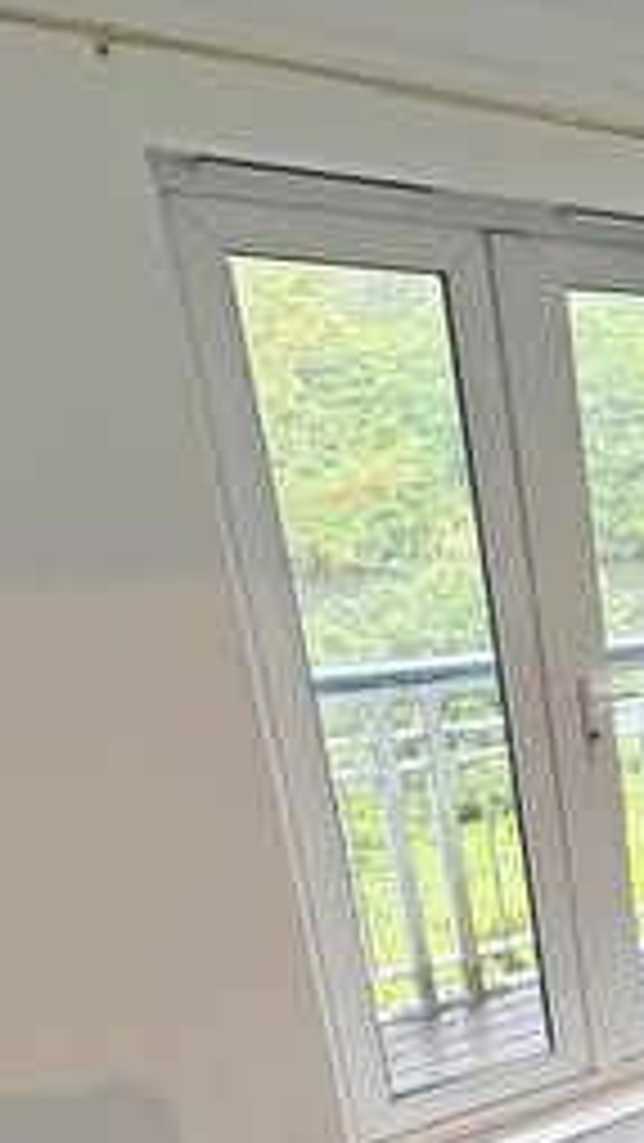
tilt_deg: -20.2
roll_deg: -0.3
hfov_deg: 22.0
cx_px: 1036
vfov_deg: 45.9
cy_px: 911
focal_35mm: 42
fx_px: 1274
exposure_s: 1/100
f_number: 2.2
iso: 50
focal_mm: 2.22
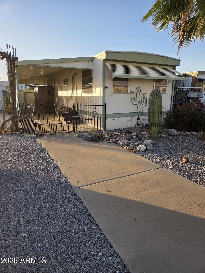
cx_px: 102
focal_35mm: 23
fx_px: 182
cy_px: 136
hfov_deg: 58.9
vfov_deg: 73.9
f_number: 1.8
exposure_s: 1/1677
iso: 80
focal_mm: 5.4
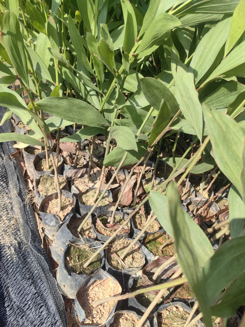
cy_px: 164
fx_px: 255
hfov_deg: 51.3
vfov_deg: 65.3
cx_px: 122
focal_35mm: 27
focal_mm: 5.75
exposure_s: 1/1600
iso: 50
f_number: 2
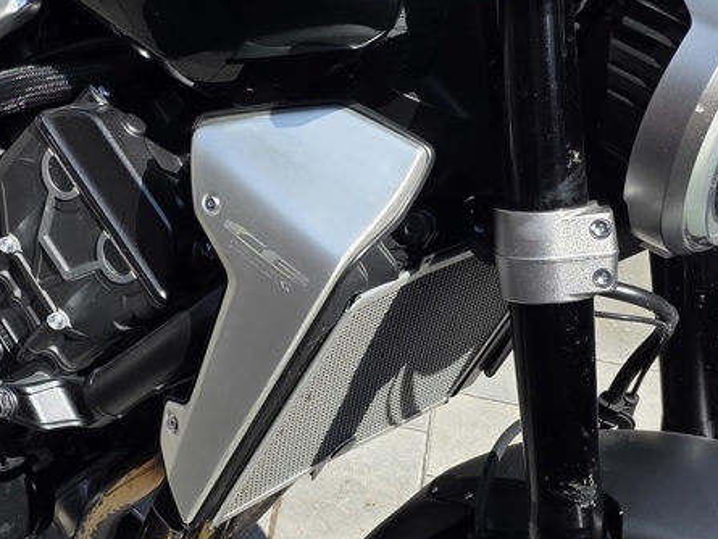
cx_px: 153
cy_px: 247
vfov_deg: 23.7
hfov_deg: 30.5
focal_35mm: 62
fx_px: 1286
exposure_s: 1/3050
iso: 80
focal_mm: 6.25
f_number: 1.7
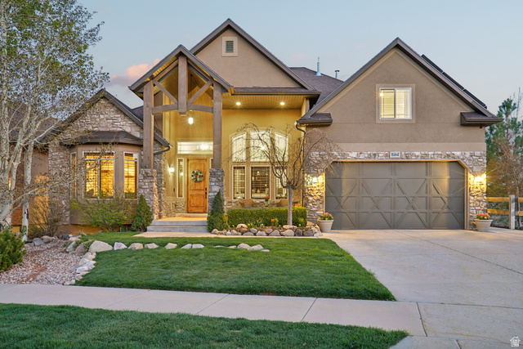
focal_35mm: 27
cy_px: 174
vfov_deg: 48.0
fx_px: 392
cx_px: 262
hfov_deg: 67.4
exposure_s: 1.6
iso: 200
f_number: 8
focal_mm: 27
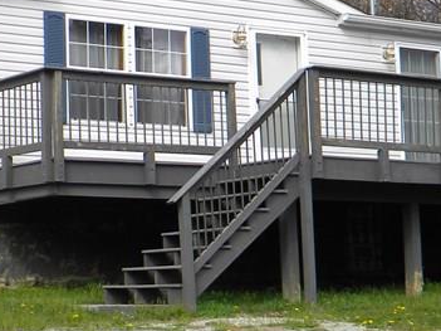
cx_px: 123
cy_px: 82
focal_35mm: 105
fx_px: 1337
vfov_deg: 14.0
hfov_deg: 18.6
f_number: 3.7
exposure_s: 1/426
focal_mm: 6.4
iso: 80
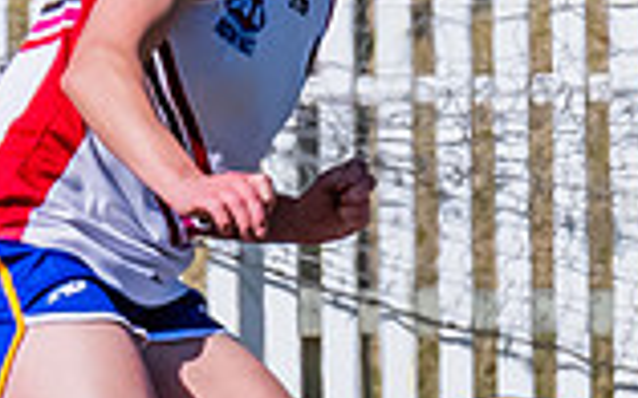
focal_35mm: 3658
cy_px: 144
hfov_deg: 0.6
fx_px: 63581
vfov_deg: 0.4
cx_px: 438
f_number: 14
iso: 800
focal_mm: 360
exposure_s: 1/1600
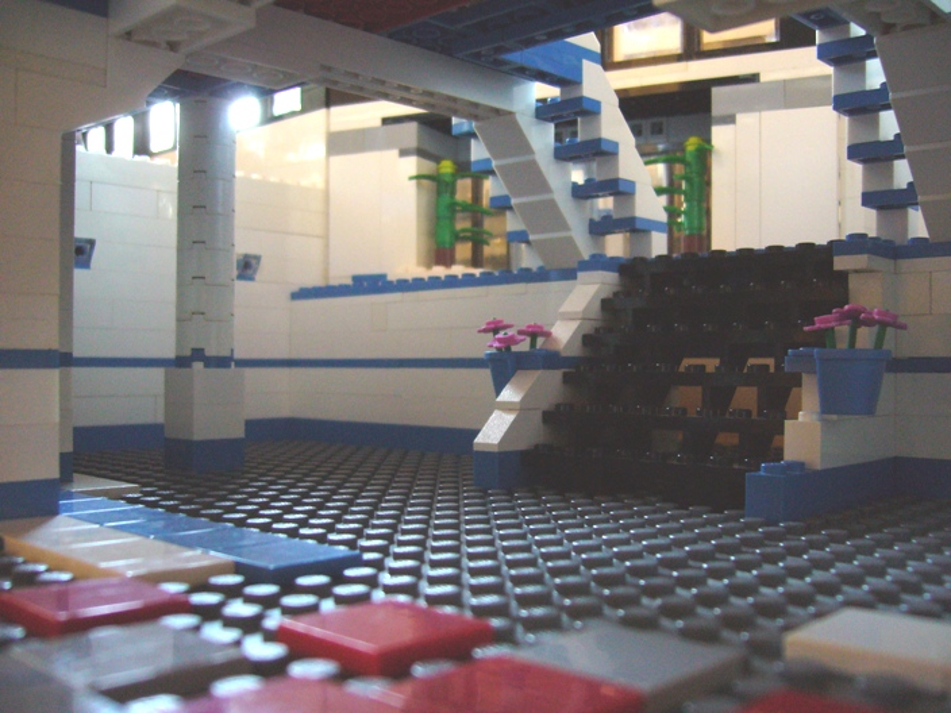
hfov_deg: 52.6
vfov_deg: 40.7
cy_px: 356
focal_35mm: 35
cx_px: 476
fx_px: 962
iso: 200
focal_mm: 5.8
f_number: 2.8
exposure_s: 1/8
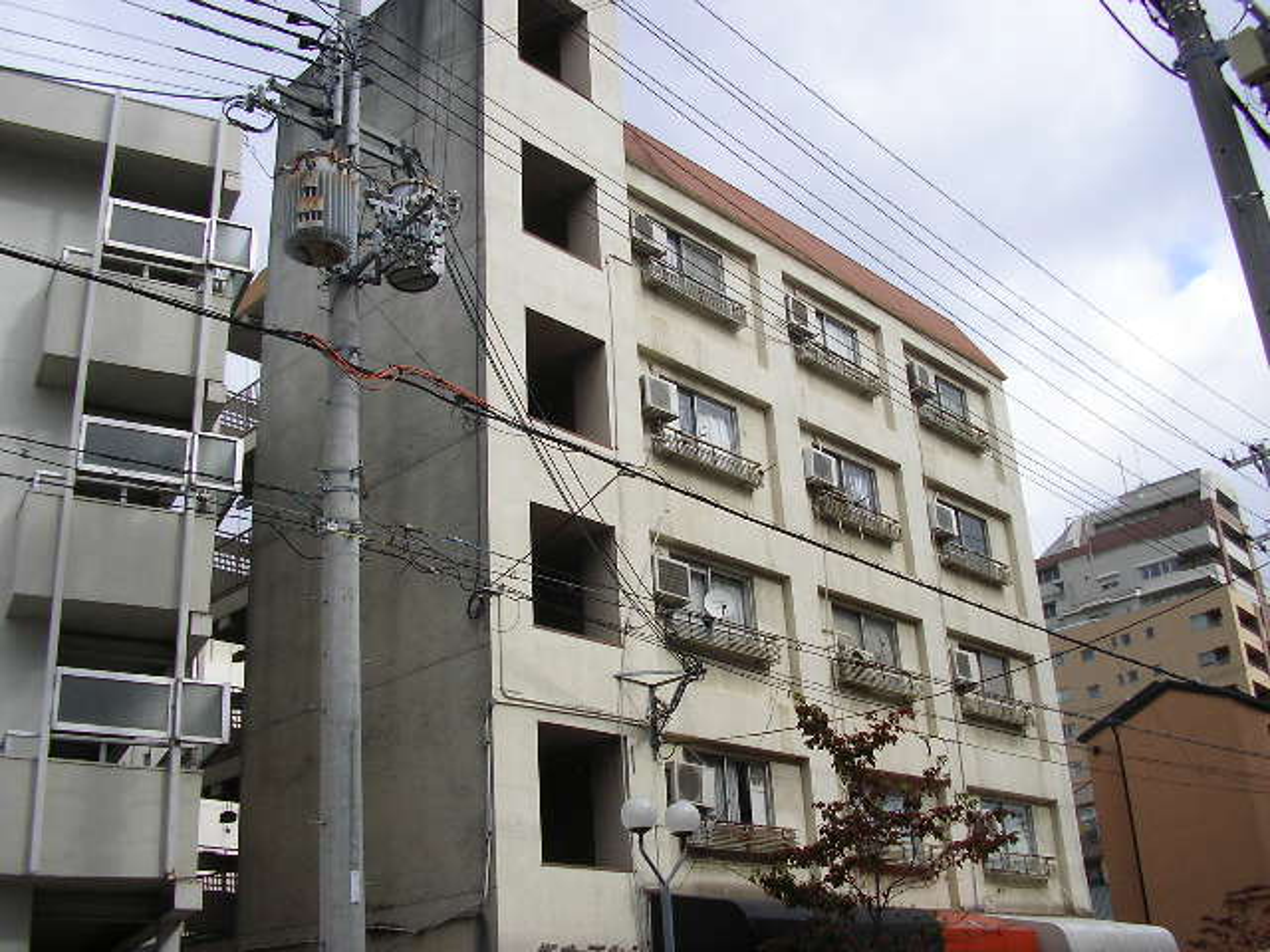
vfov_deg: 37.7
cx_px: 635
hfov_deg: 49.0
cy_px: 476
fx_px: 1394
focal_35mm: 38
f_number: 4.1
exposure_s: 1/442
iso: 71
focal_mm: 5.8
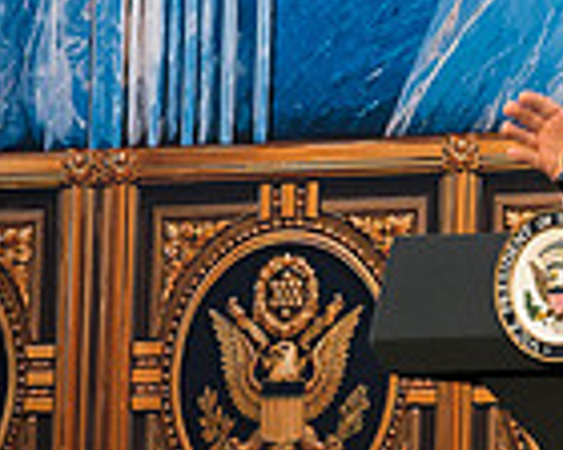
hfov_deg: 4.2
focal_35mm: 460
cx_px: 792
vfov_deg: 3.4
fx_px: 7665
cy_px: -129
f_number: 4
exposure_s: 1/160
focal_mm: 79
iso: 360
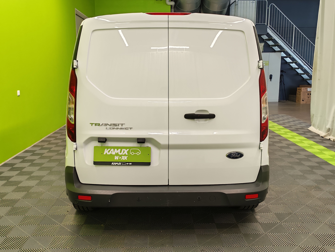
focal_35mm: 36
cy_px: 126
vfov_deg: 39.7
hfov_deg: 51.4
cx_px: 168
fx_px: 348
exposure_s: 1/100
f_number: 1.9
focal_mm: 6.12
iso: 500
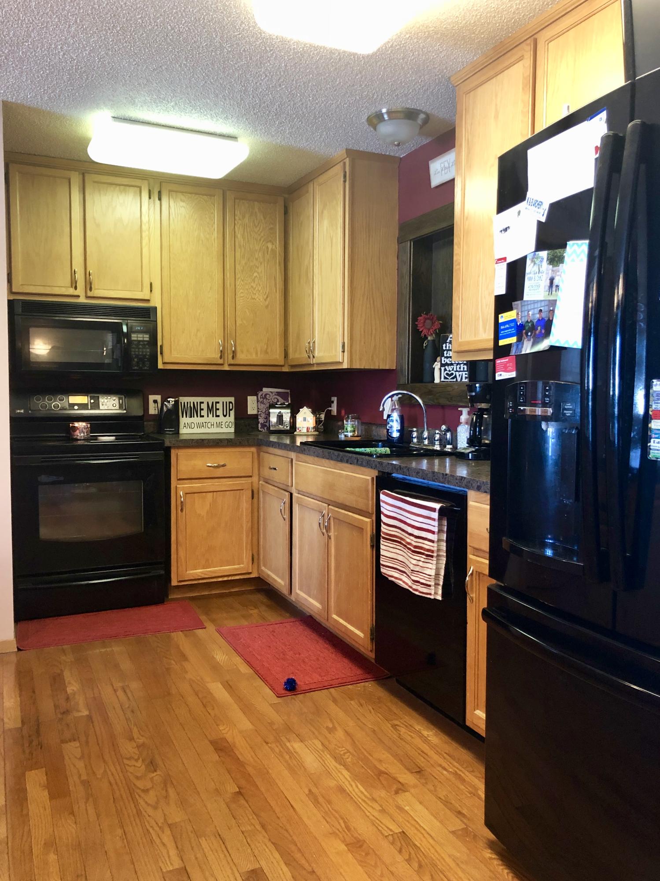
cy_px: 440
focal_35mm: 28
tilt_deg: -4.0
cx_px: 330
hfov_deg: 49.7
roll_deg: -0.4
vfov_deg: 63.4
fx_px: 712
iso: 80
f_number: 1.8
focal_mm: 4
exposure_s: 1/15
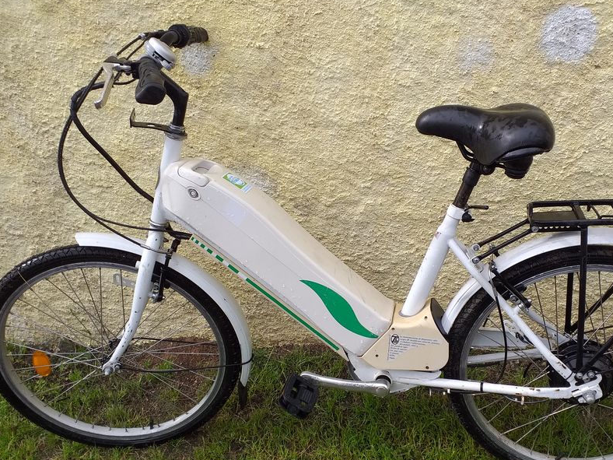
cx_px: 363
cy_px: 283
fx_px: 584
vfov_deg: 42.7
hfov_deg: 55.0
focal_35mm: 33
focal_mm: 3.6
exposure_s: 1/519
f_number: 1.9
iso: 40
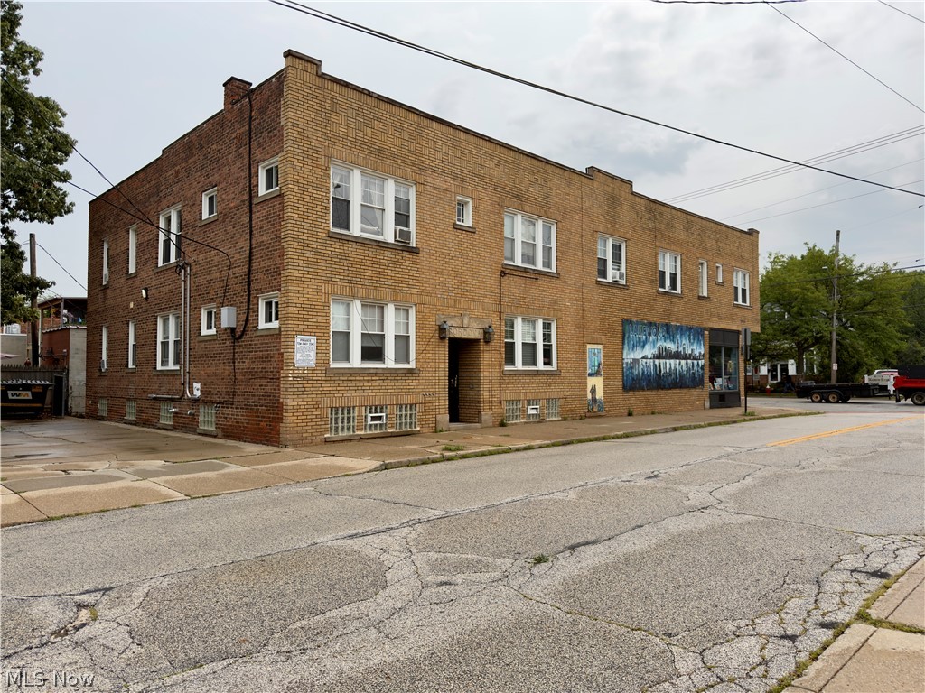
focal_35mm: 24
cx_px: 462
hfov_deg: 71.6
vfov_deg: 56.8
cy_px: 346
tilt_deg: +3.6
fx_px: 641
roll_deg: +0.8
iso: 80
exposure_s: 1/5348
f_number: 1.78
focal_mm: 6.76
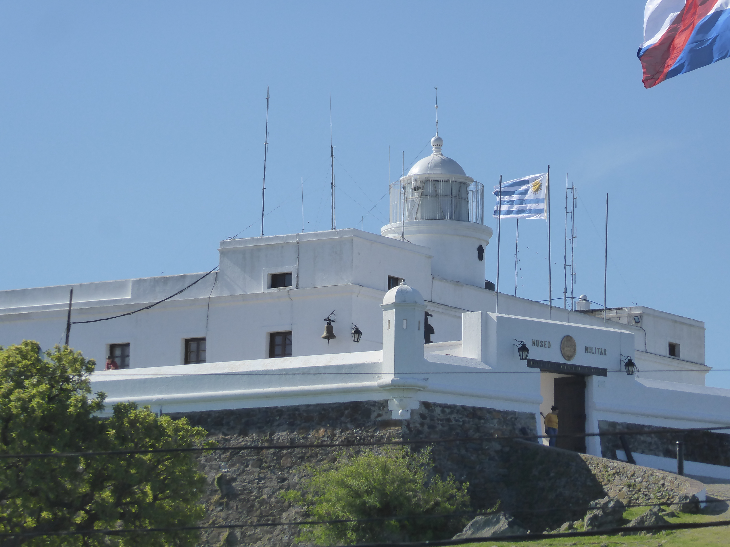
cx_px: 365
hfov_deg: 13.2
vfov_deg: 9.9
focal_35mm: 150
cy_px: 274
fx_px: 3163
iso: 160
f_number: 5.3
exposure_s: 1/640
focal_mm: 24.2
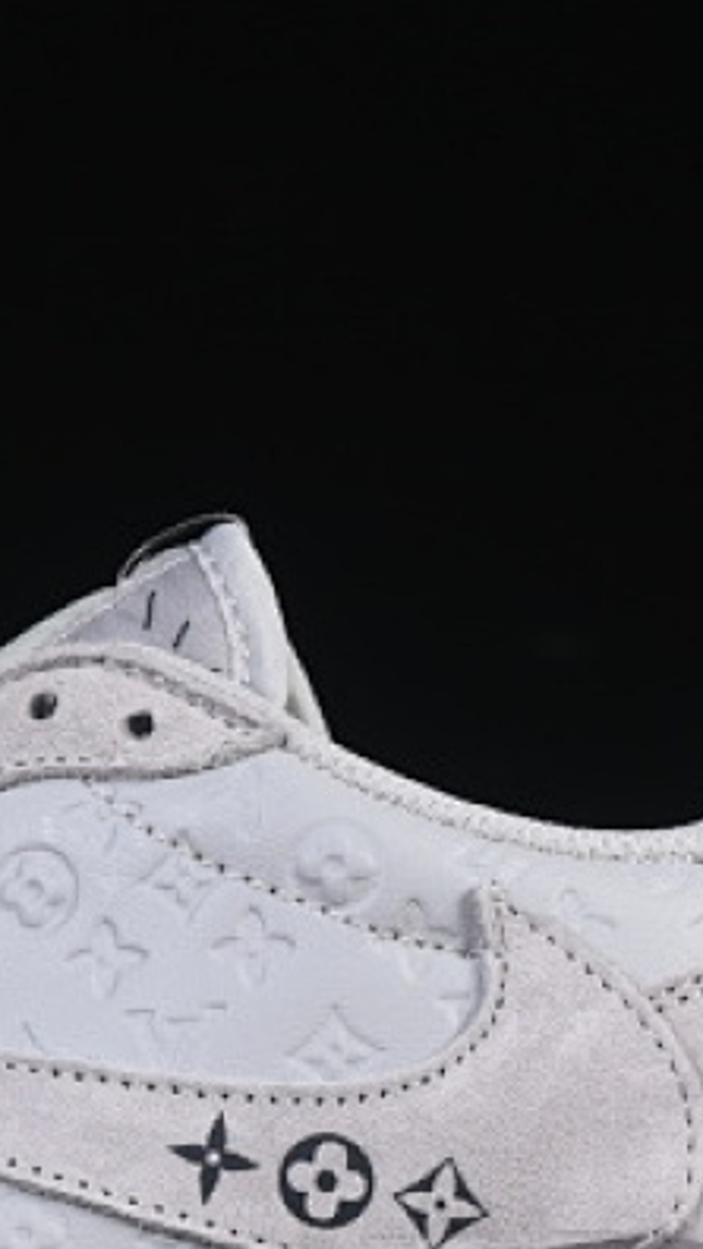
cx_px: -91
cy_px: 798
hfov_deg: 5.7
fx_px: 7086
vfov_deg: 10.1
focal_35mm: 214
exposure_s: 1/60
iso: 160
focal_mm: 50
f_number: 8
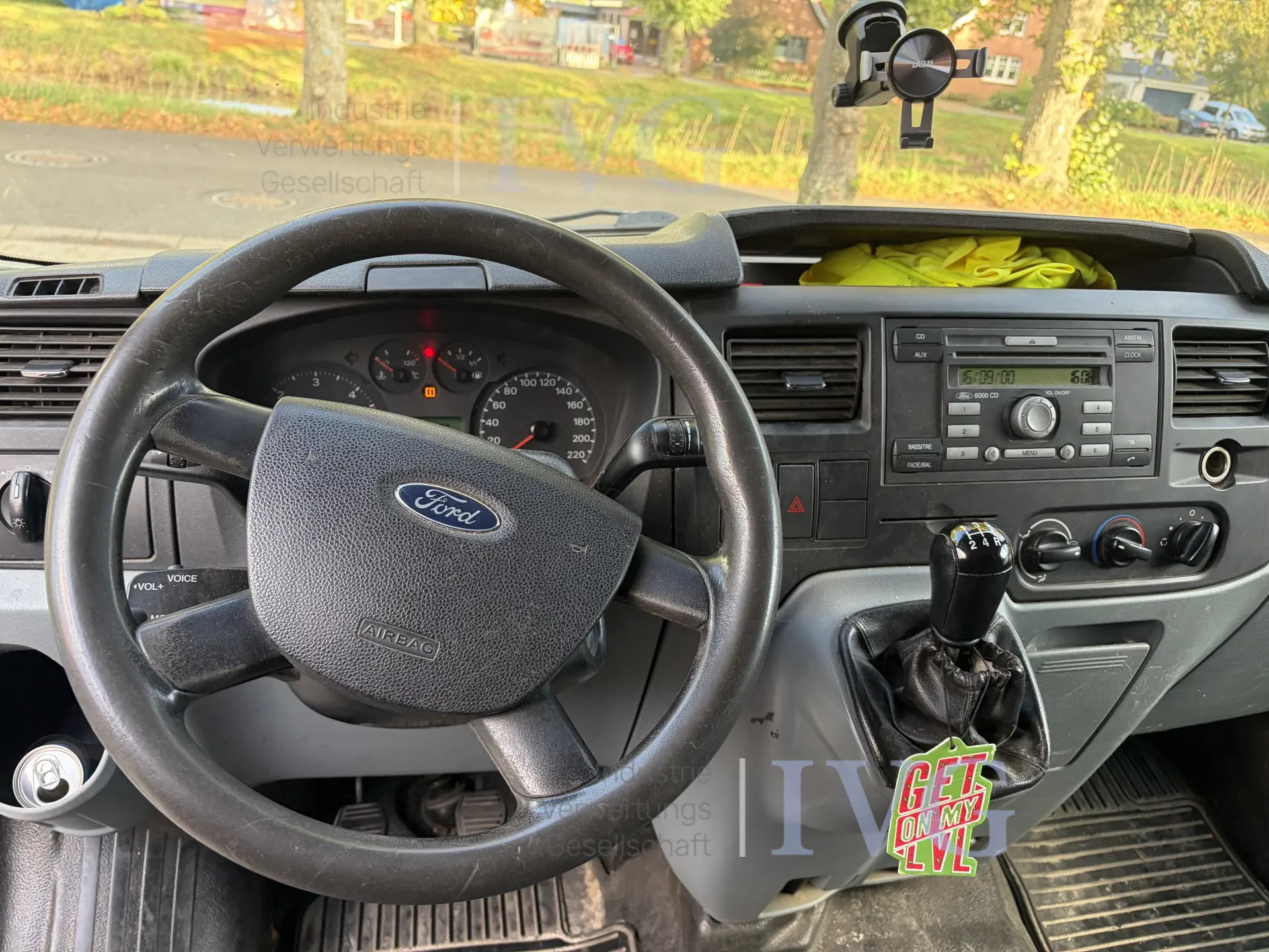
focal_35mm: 26
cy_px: 476
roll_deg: -6.8
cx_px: 634
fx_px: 953
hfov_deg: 67.3
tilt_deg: -25.0
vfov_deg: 53.1
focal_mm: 5.96
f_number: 1.6
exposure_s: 1/88
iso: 125
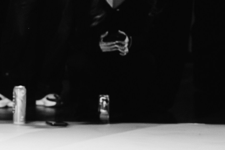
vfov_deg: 6.6
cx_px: -43
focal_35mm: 204
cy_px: -120
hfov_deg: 9.9
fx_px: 1275
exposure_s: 1/800
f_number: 2.8
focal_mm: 43
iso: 3200
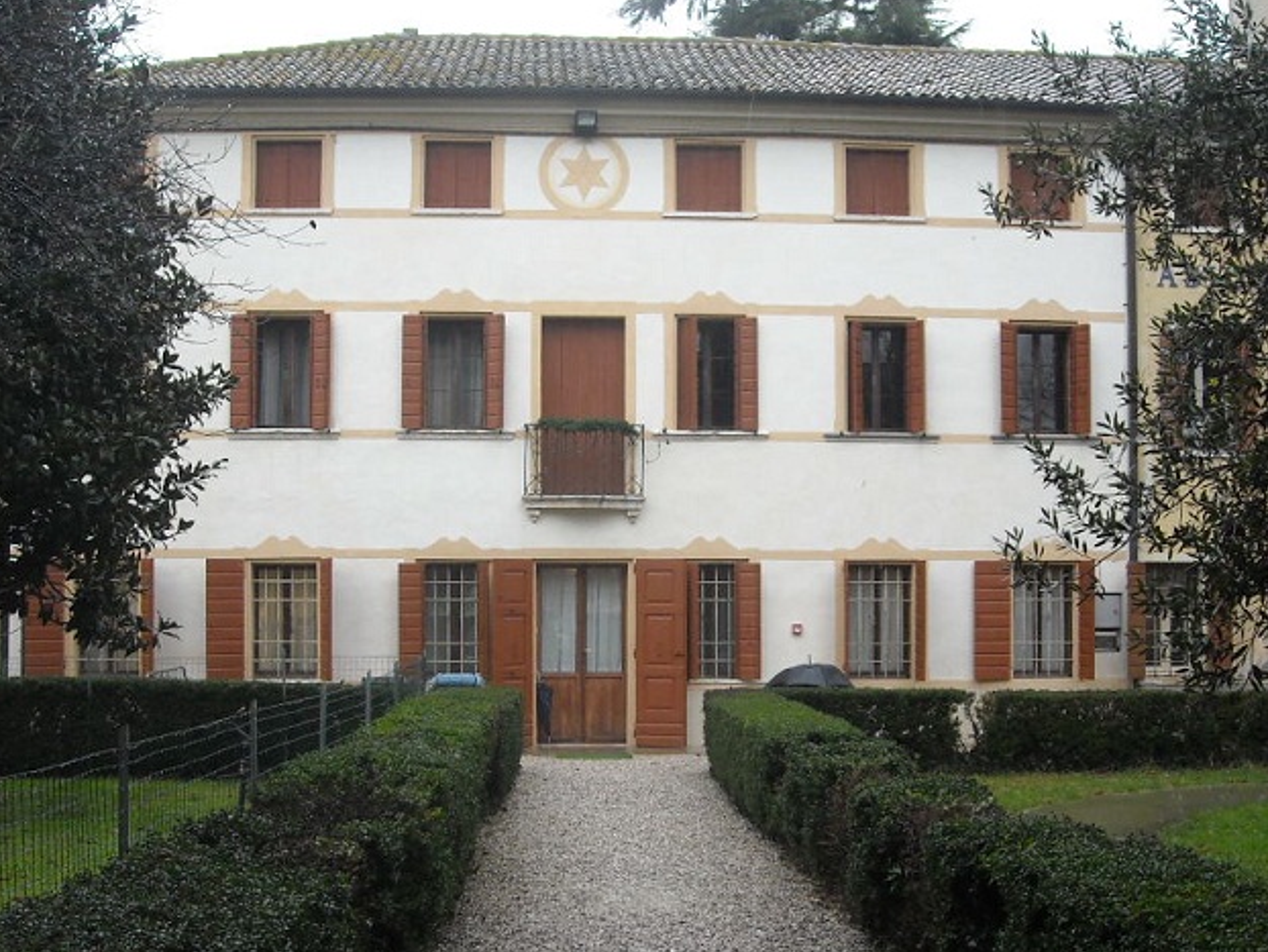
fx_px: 1649
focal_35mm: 45
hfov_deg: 42.0
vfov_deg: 32.1
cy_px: 567
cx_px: 585
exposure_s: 1/125
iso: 175
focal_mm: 5.7
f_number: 2.8
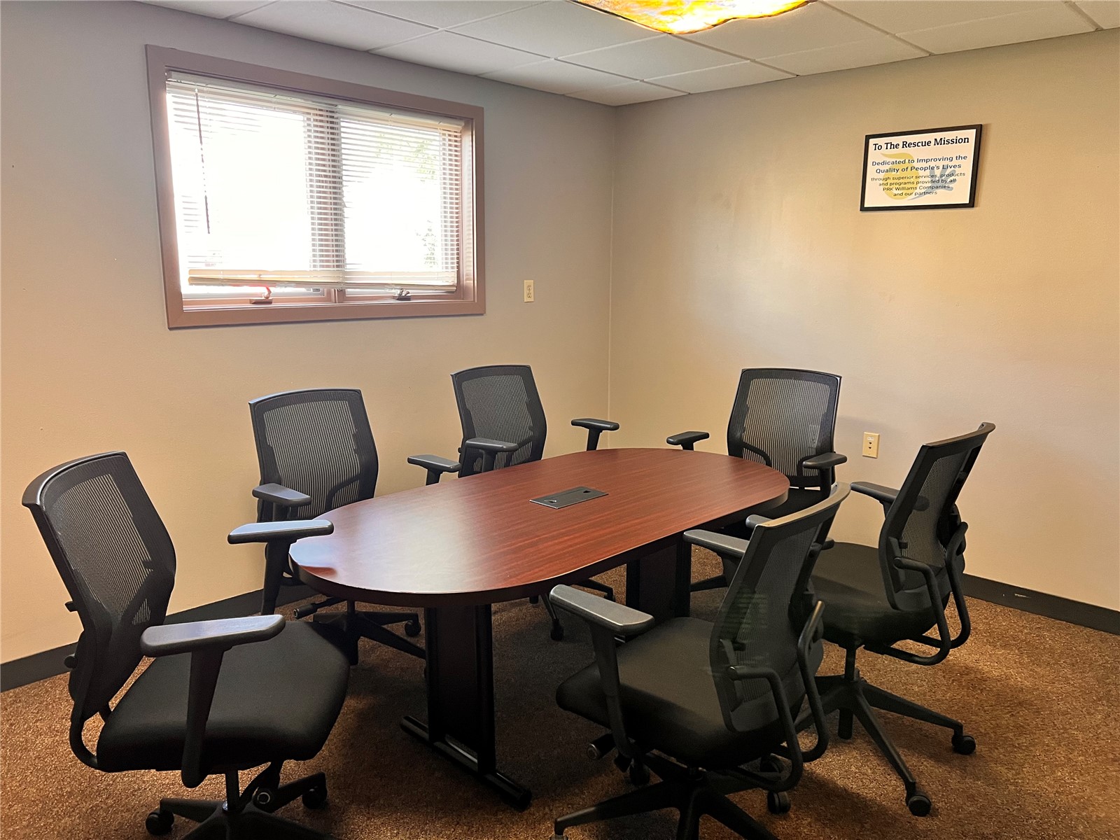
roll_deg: -0.3
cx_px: 560
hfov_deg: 67.3
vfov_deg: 53.1
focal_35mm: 26
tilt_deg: -11.3
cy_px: 420
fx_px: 841
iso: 320
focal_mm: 5.7
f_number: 1.5
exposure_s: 1/60
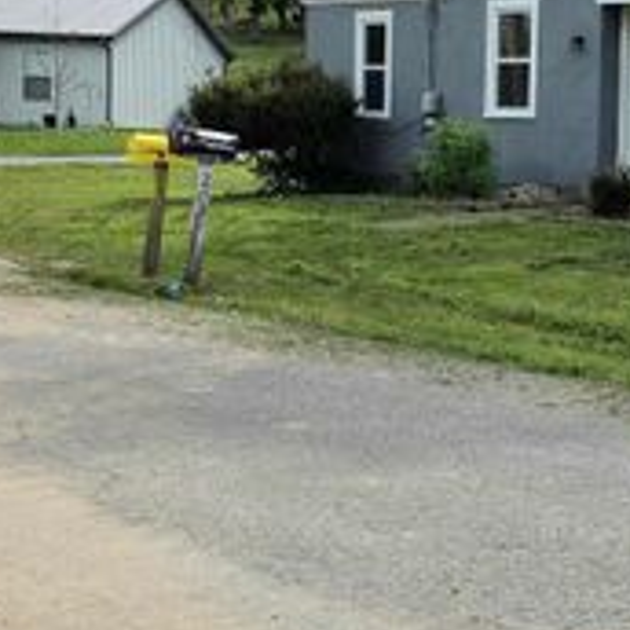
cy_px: 255
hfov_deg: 20.4
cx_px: 777
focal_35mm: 79
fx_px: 1627
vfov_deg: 21.9
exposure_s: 1/10000
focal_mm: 6.3
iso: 80
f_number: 1.7
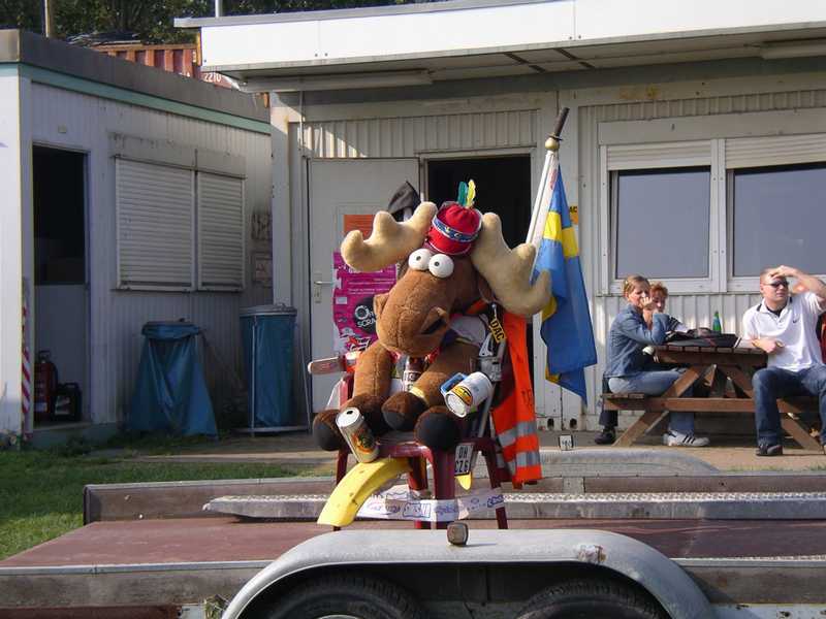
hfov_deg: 22.8
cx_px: 413
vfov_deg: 17.2
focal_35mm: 86
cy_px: 310
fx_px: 2052
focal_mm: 13.3
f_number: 3.7
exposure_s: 1/400
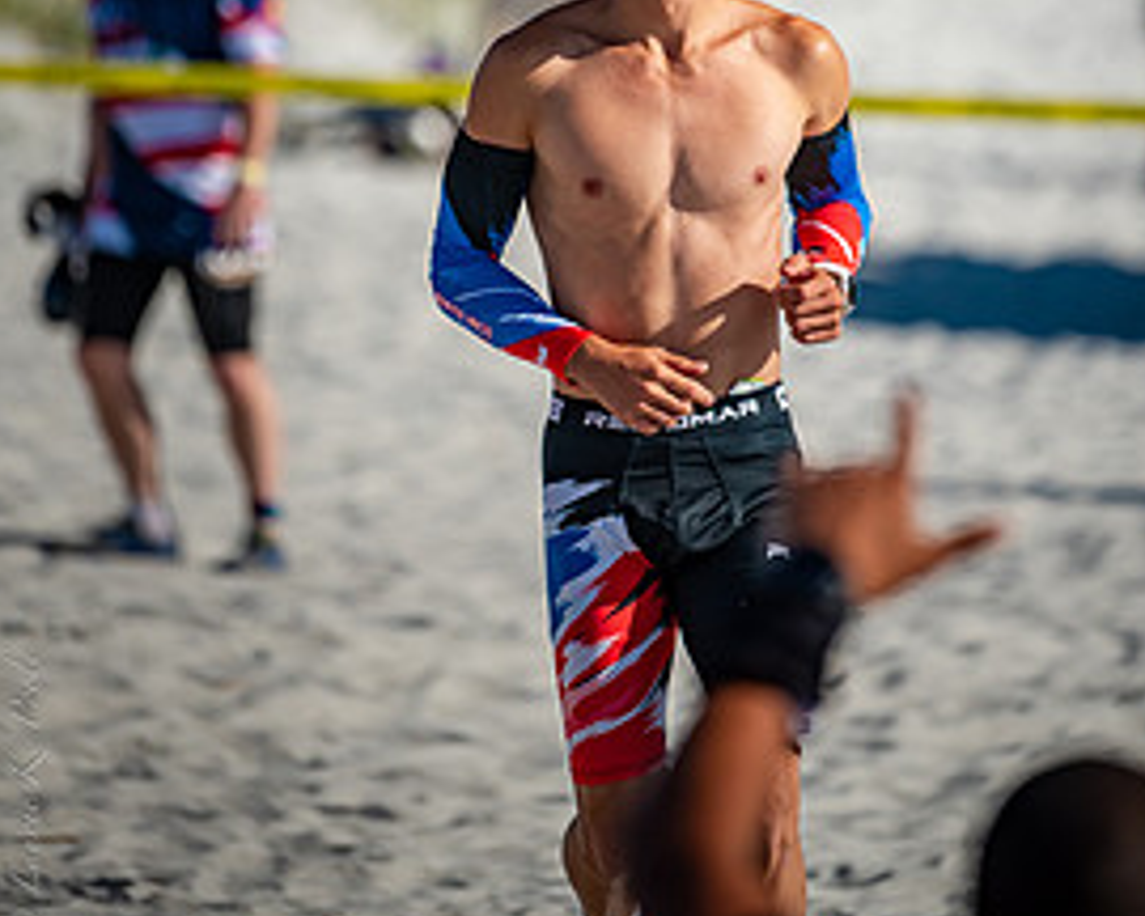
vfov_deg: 4.9
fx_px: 10607
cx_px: 619
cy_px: 34
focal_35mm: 313
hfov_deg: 6.2
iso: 320
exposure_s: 1/4000
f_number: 2.8
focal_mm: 200
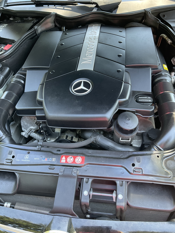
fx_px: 195
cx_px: 88
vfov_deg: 61.7
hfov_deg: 48.2
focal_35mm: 29
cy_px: 116
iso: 64
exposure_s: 1/50
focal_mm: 3
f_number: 1.8
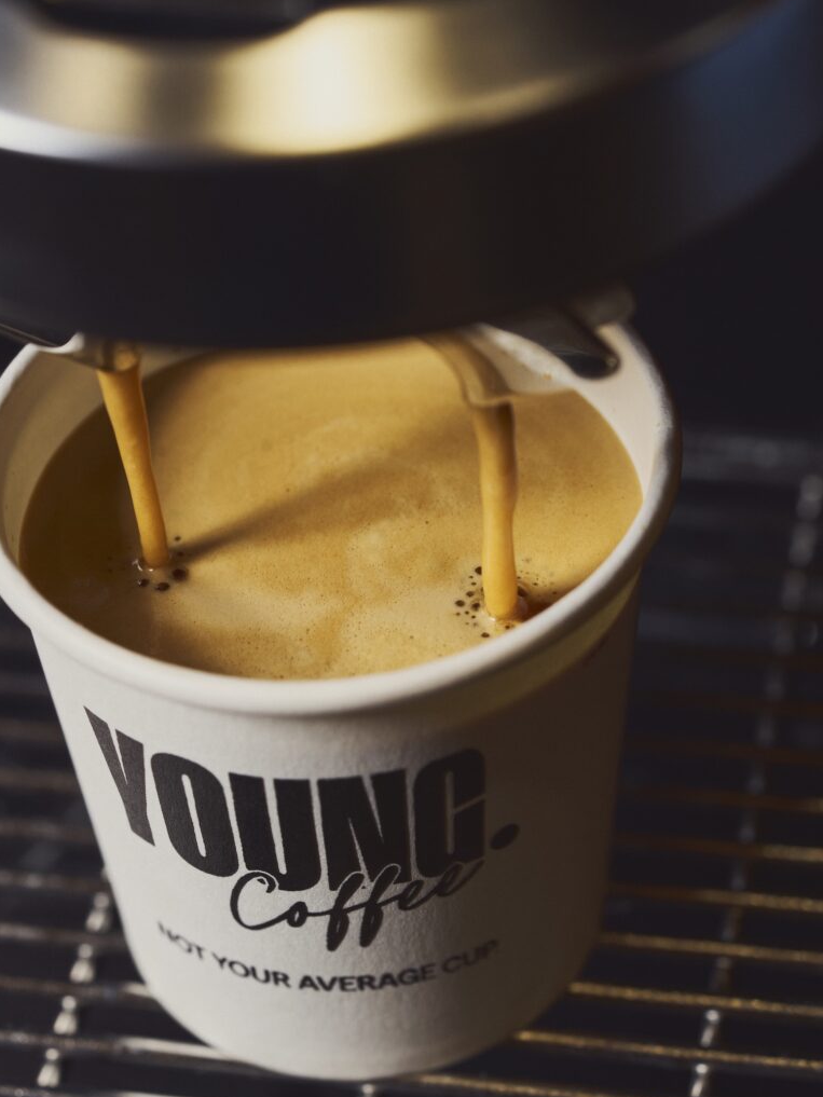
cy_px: 604
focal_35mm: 98
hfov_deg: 15.1
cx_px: 410
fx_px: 3106
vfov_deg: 20.0
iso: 200
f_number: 7.1
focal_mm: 90
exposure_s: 1/80
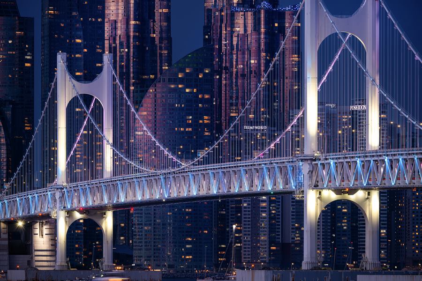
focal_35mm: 300
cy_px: 140
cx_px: 211
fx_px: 3516
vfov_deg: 4.6
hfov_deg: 6.9
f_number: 8
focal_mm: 300
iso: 64
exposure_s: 1.6
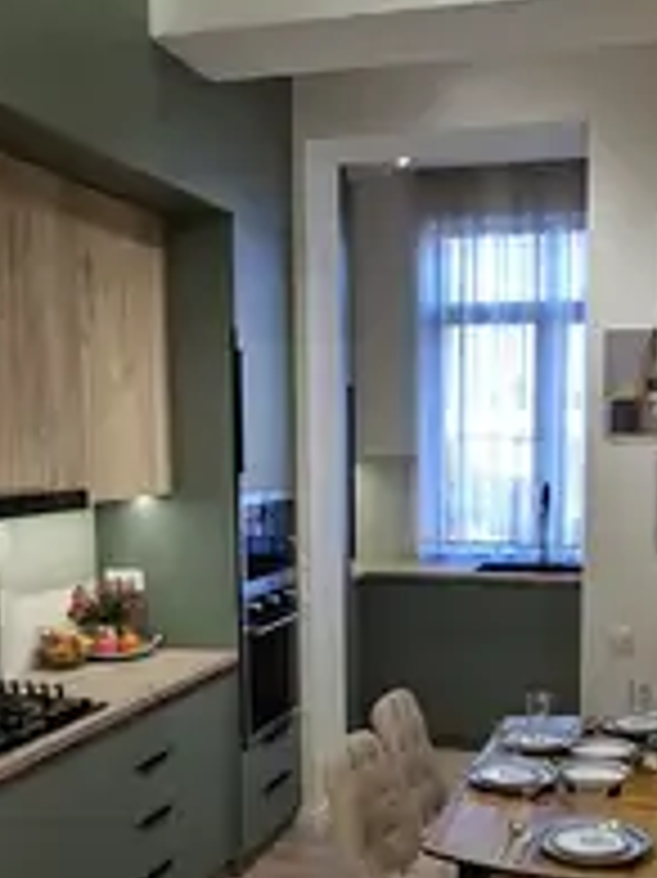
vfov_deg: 46.2
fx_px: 1013
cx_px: 423
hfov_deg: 35.7
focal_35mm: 40
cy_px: 572
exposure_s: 1/50
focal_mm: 1.74
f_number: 2.2
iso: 50
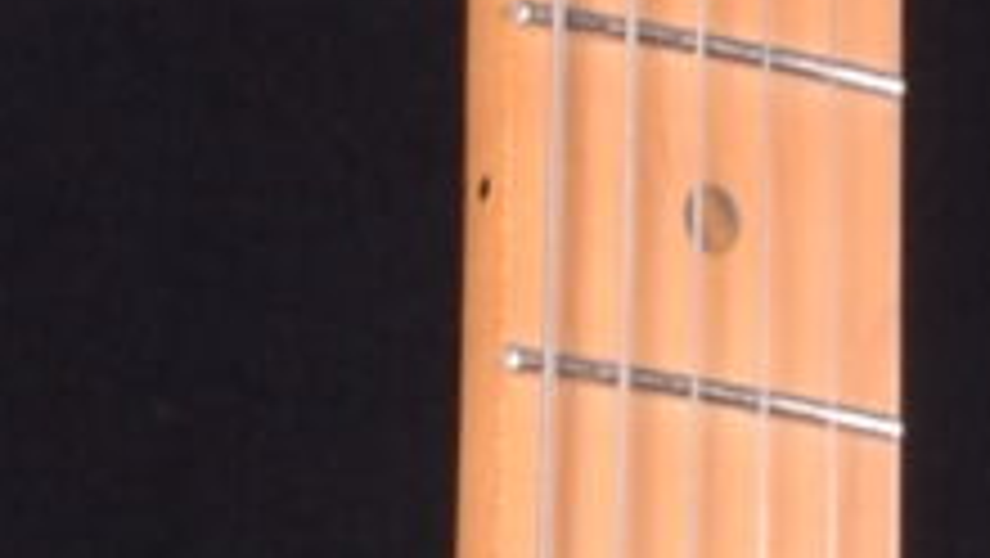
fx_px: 12475
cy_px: 2808
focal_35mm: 475
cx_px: 554
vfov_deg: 2.5
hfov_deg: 4.5
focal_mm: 26
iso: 200
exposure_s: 1/200
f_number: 13
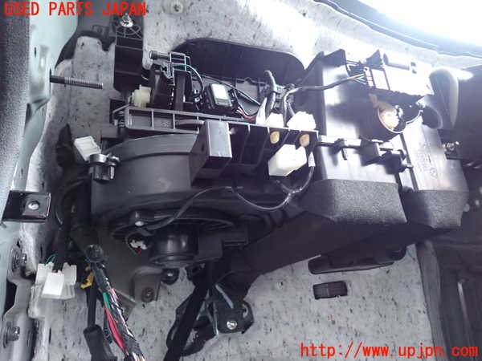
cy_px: 180
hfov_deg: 69.4
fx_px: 348
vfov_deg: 54.9
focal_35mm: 25
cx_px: 241
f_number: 2
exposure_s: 1/15
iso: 800
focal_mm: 4.5
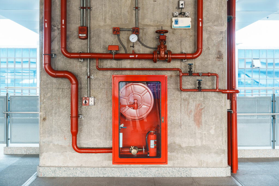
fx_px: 295
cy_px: 93
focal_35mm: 38
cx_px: 140
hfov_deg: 50.7
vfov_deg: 35.1
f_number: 2.8
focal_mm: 38
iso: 200
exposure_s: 1/80
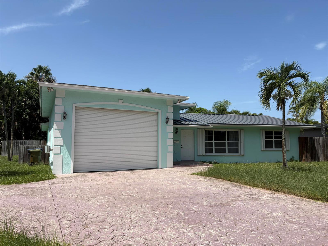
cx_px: 164
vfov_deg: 53.1
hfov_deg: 67.3
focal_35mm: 26
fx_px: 246
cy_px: 123
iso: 50
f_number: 1.6
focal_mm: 5.96
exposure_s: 1/4950
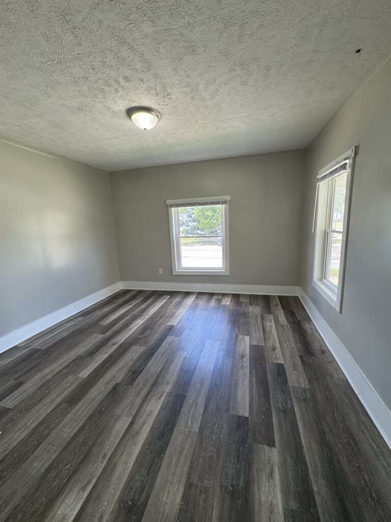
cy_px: 261
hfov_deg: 85.7
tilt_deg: -12.3
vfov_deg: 102.1
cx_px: 196
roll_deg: +3.0
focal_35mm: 14
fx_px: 211
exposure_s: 1/120
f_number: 2.2
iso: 125
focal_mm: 2.22
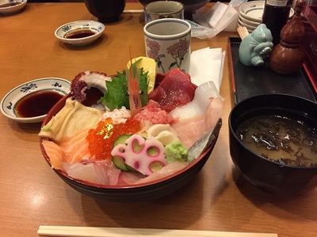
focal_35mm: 29
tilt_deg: -40.8
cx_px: 158
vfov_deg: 48.2
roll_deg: +1.5
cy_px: 118
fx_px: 266
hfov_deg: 61.7
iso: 250
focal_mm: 4.15
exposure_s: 1/30
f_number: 2.2
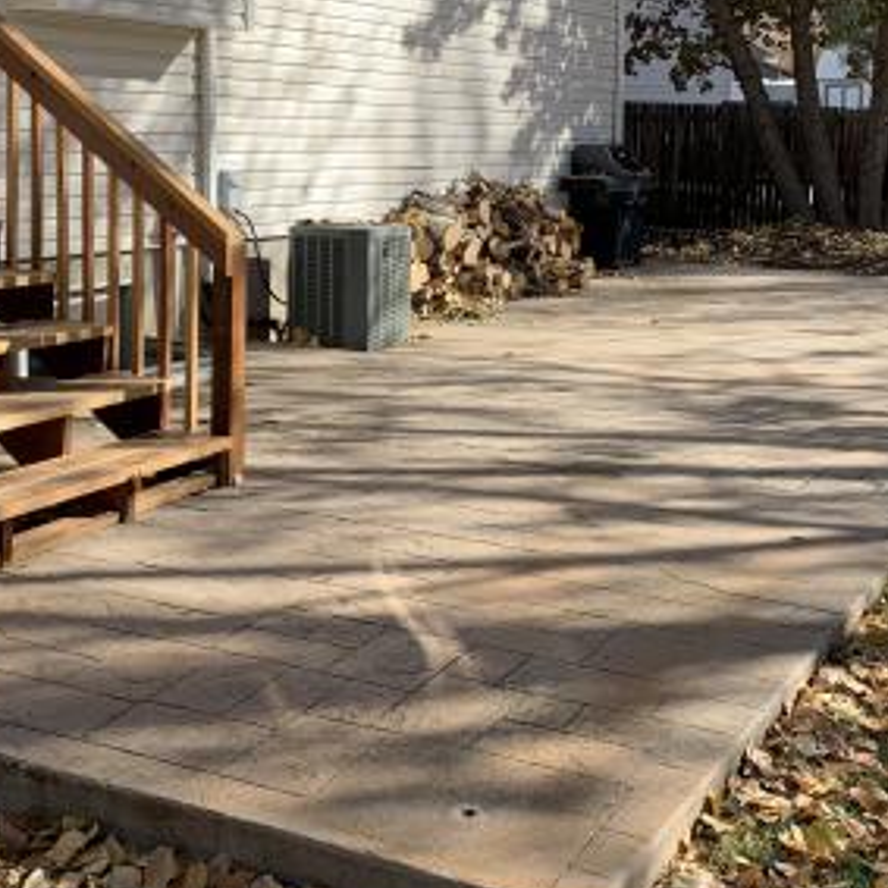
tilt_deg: -5.4
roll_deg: -0.6
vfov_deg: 32.4
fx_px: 1509
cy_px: 276
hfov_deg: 32.7
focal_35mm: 52
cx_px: 358
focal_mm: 4.25
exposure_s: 1/991
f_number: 1.8
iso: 25
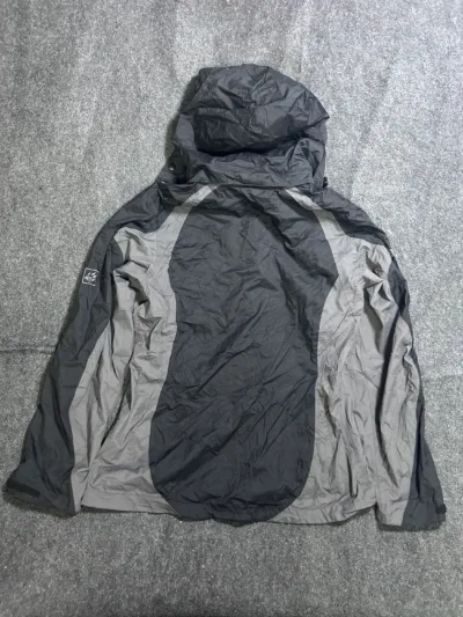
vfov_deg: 67.3
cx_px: 232
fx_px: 463
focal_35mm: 26
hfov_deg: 53.1
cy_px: 308
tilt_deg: -64.6
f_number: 1.5
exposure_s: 1/33
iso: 500
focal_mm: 5.7
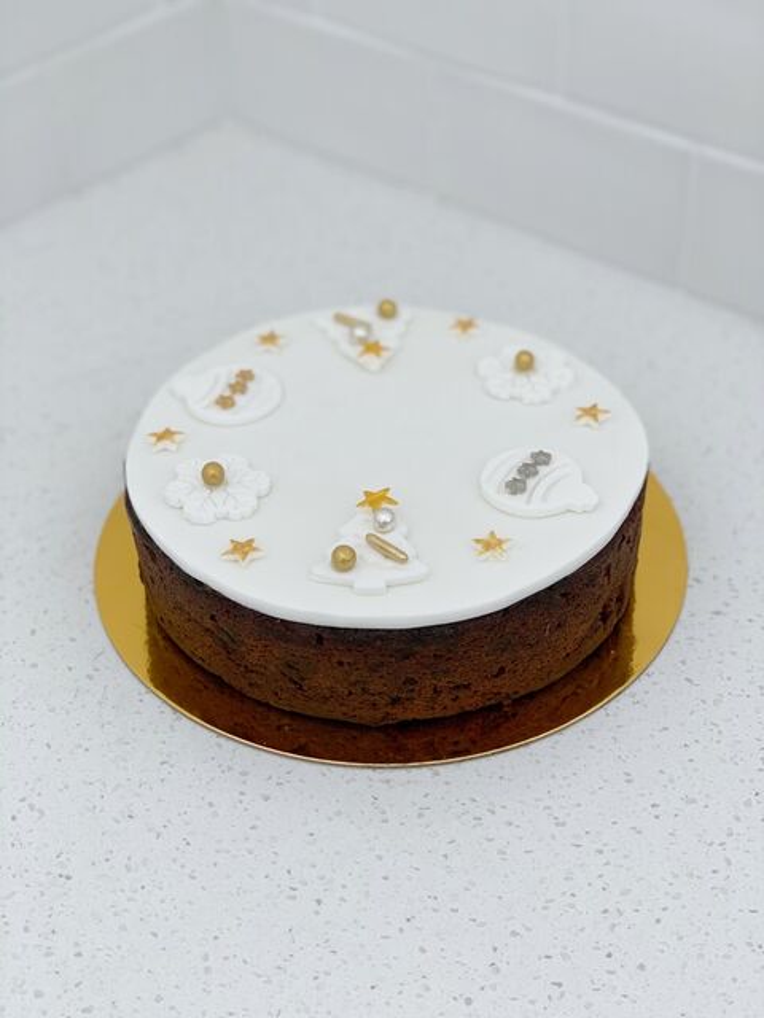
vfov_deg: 36.8
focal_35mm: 52
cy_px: 509
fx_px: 1530
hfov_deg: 28.0
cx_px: 382
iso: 50
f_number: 2.4
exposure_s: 1/122
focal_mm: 6
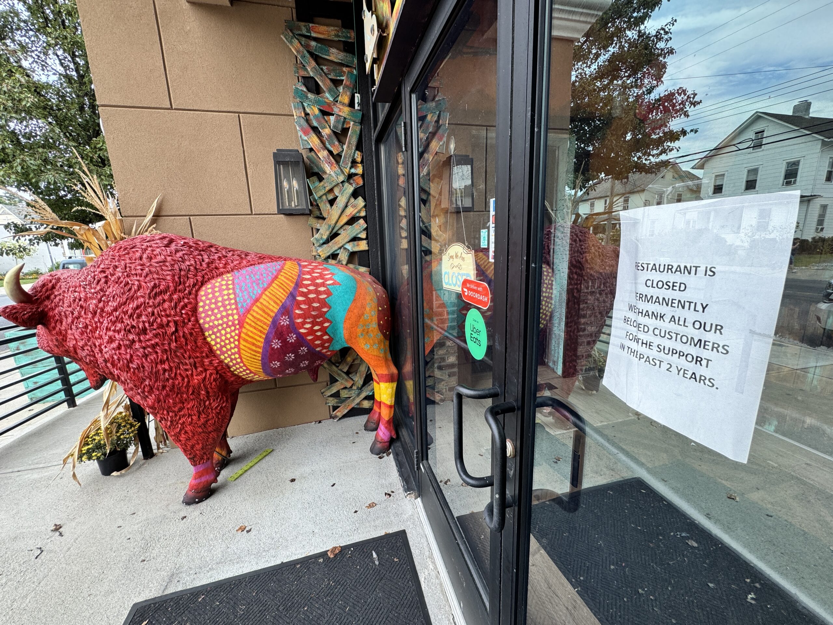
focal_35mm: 14
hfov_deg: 102.1
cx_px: 416
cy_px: 312
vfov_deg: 85.7
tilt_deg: -12.7
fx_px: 337
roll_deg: +1.7
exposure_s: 1/120
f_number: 2.2
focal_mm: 2.22
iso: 64
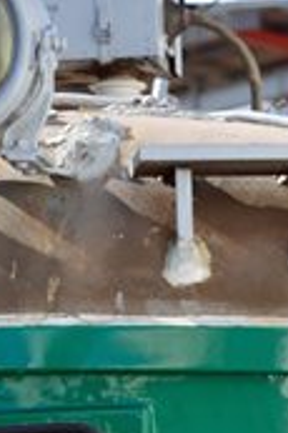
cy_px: 758
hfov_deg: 2.6
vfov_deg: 3.9
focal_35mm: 532
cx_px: 288
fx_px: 6396
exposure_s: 1/800
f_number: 7.1
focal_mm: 120
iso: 800
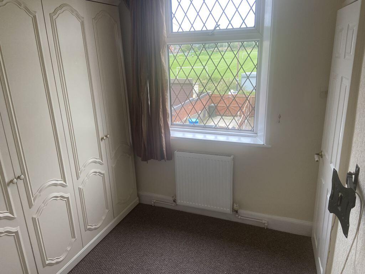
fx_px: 274
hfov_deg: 67.3
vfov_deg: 53.1
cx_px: 182
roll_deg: +2.0
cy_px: 137
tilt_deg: -18.8
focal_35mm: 26
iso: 80
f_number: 1.8
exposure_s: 1/99
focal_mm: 4.25
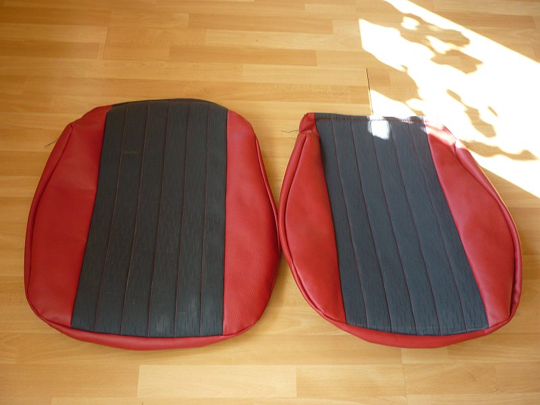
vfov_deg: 42.9
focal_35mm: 33
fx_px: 515
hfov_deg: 55.4
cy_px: 202
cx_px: 270
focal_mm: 5.5
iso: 100
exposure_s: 1/30
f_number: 2.8
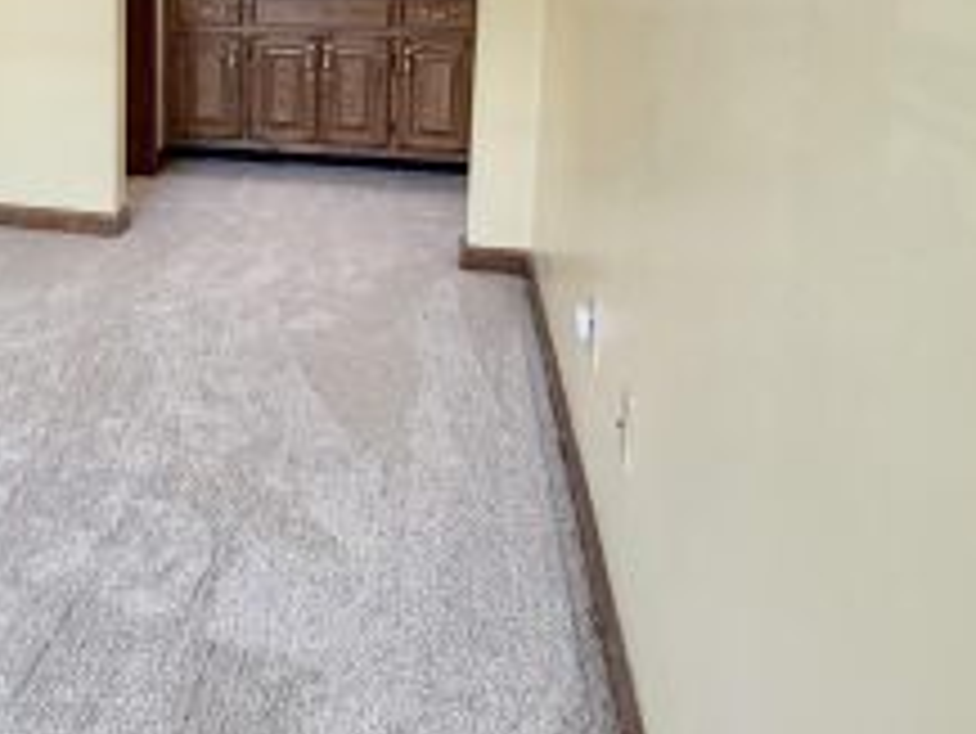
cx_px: -56
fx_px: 1213
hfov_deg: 37.7
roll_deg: +1.6
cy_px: 77
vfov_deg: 32.0
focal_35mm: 43
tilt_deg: -9.3
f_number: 2.2
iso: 200
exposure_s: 1/120
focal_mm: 2.22
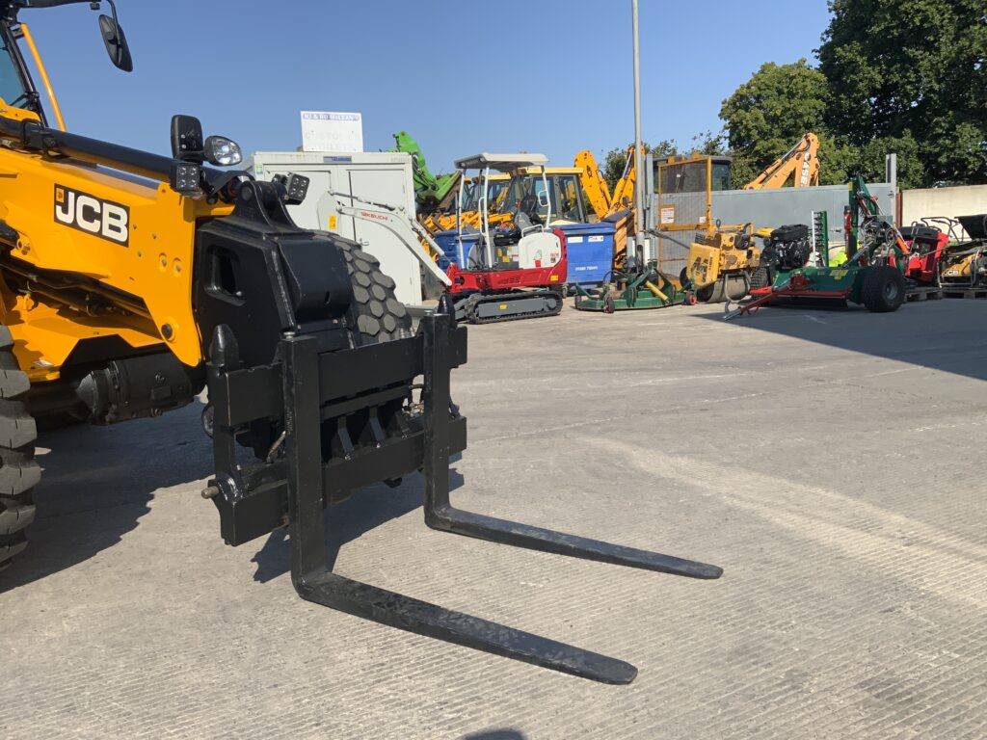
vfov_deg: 48.2
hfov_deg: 61.7
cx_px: 494
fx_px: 827
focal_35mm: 29
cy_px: 370
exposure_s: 1/2058
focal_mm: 3
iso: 16
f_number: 1.8
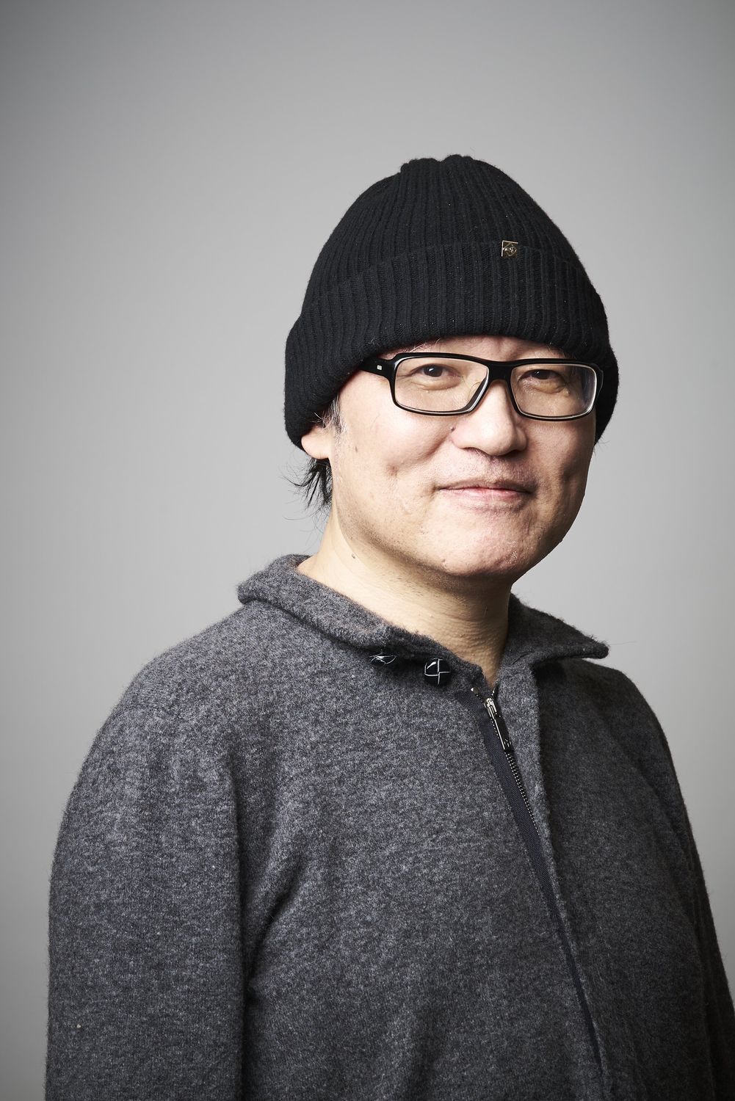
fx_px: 3336
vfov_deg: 18.7
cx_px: 368
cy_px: 550
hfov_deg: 12.6
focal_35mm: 109
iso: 250
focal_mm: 109
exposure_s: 1/60
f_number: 11
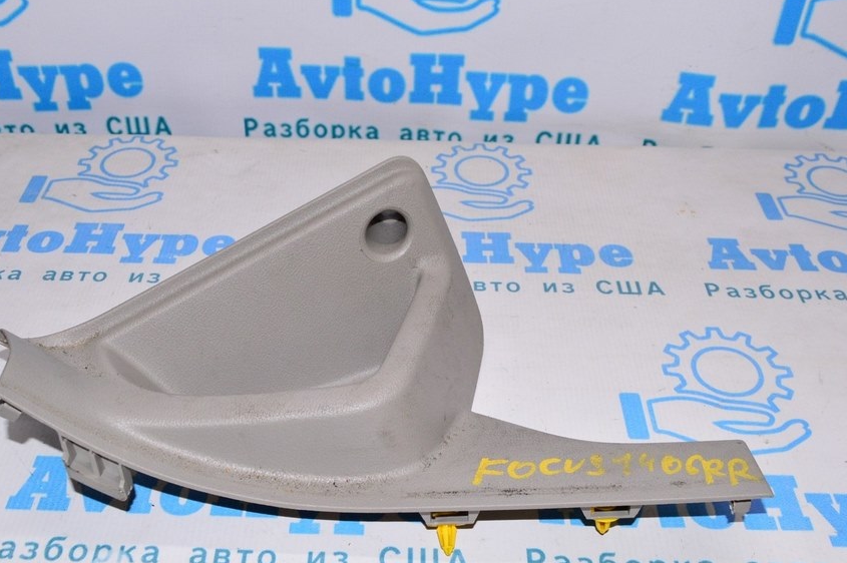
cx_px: 382
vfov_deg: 33.3
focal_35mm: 40
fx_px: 940
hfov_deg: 48.4
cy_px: 311
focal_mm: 22
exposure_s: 1/200
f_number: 8
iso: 1600
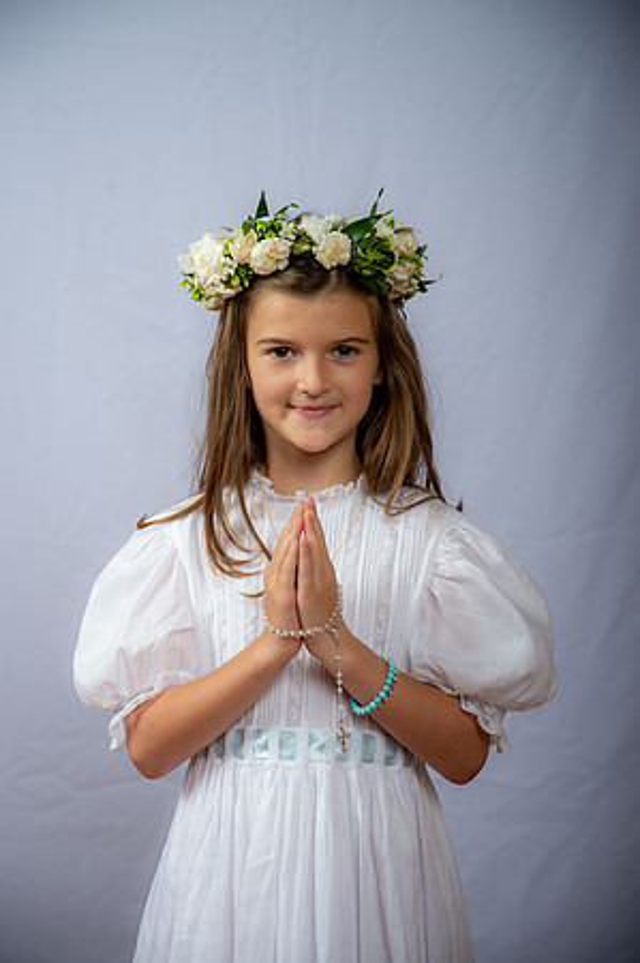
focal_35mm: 85
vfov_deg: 23.9
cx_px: 320
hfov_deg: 16.0
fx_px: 2272
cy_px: 482
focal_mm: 85
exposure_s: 1/200
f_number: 6.3
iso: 250
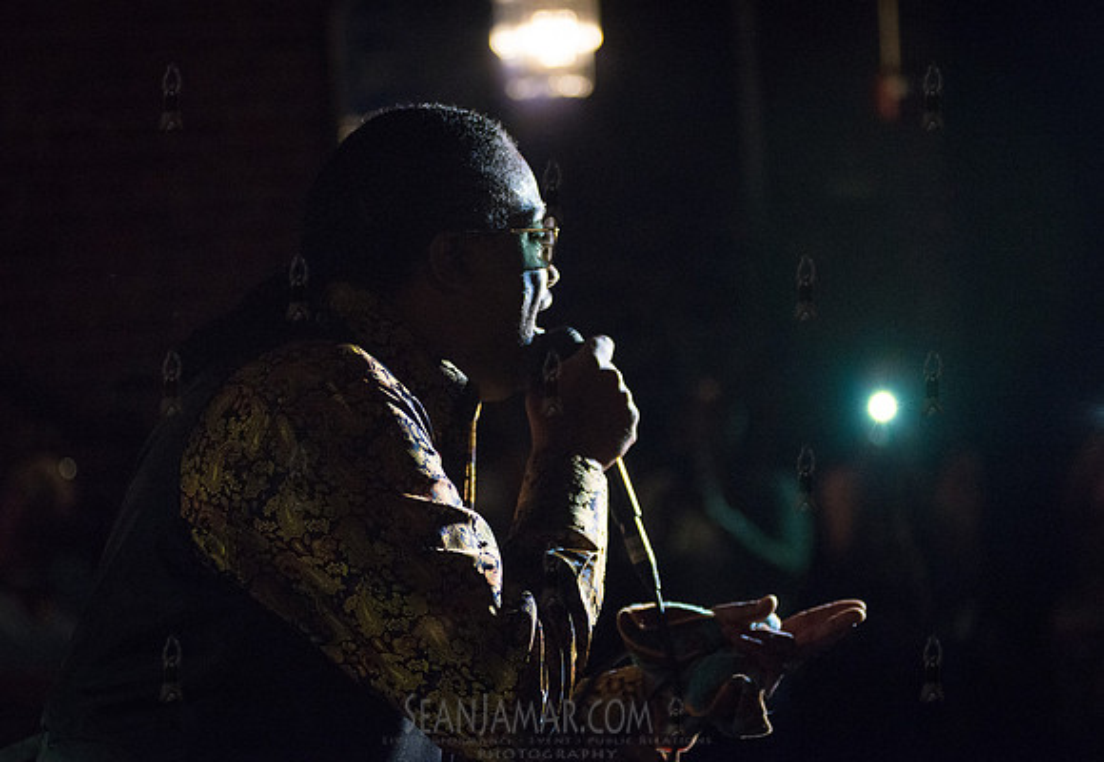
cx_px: 511
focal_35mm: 90
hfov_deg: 22.4
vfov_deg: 15.5
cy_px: 349
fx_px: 2791
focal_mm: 80
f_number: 2.8
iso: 4000
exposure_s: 1/320
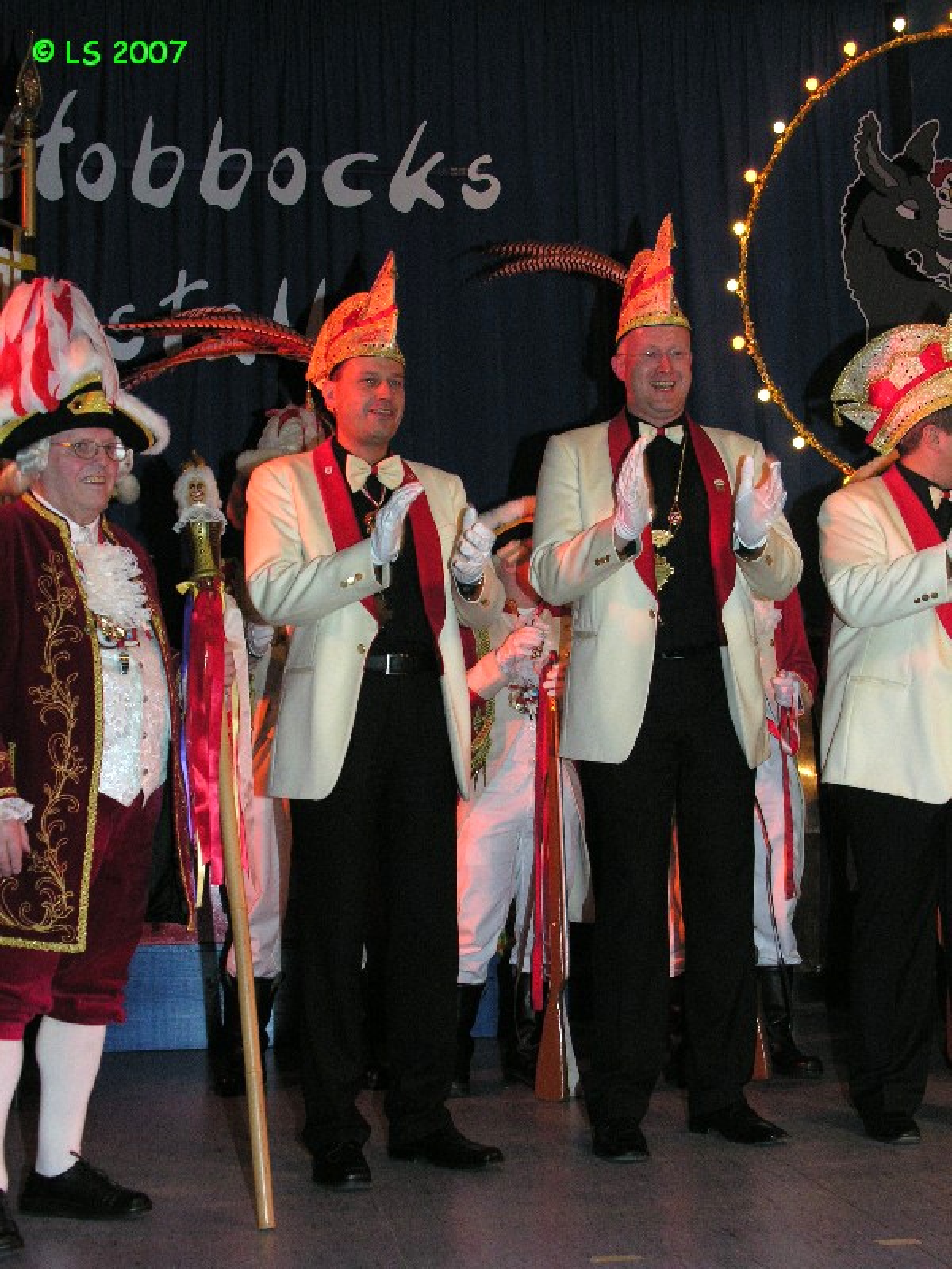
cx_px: 476
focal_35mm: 50
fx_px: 1833
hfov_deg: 29.1
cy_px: 634
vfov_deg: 38.2
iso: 200
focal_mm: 12.7
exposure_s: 1/60.1
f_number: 4.4
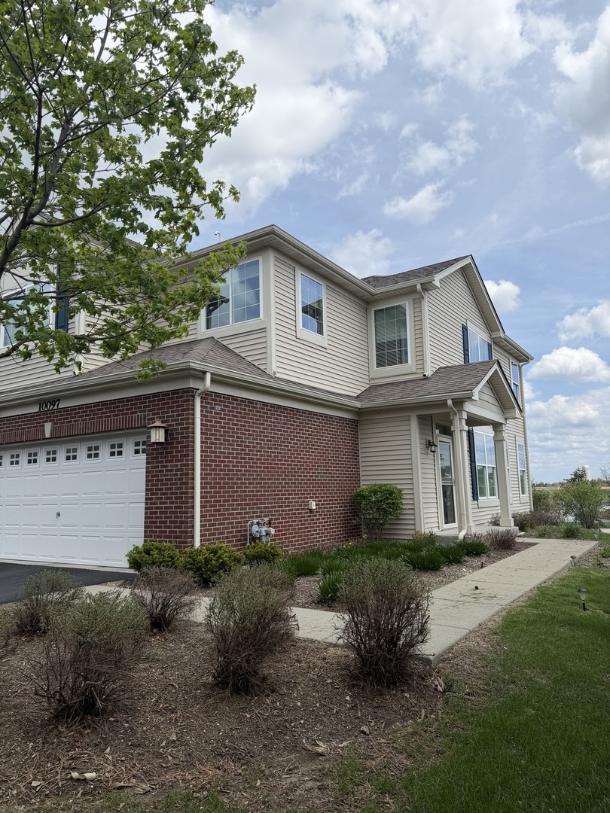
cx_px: 305
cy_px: 406
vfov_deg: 71.6
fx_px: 564
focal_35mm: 24
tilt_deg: +8.7
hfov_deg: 56.8
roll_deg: +1.1
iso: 80
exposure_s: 1/5714
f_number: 1.78
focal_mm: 6.76
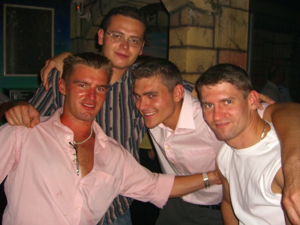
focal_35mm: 38
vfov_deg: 37.7
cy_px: 112
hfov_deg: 49.0
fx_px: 329
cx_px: 150
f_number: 2.8
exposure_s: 1/60
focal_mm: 7.9
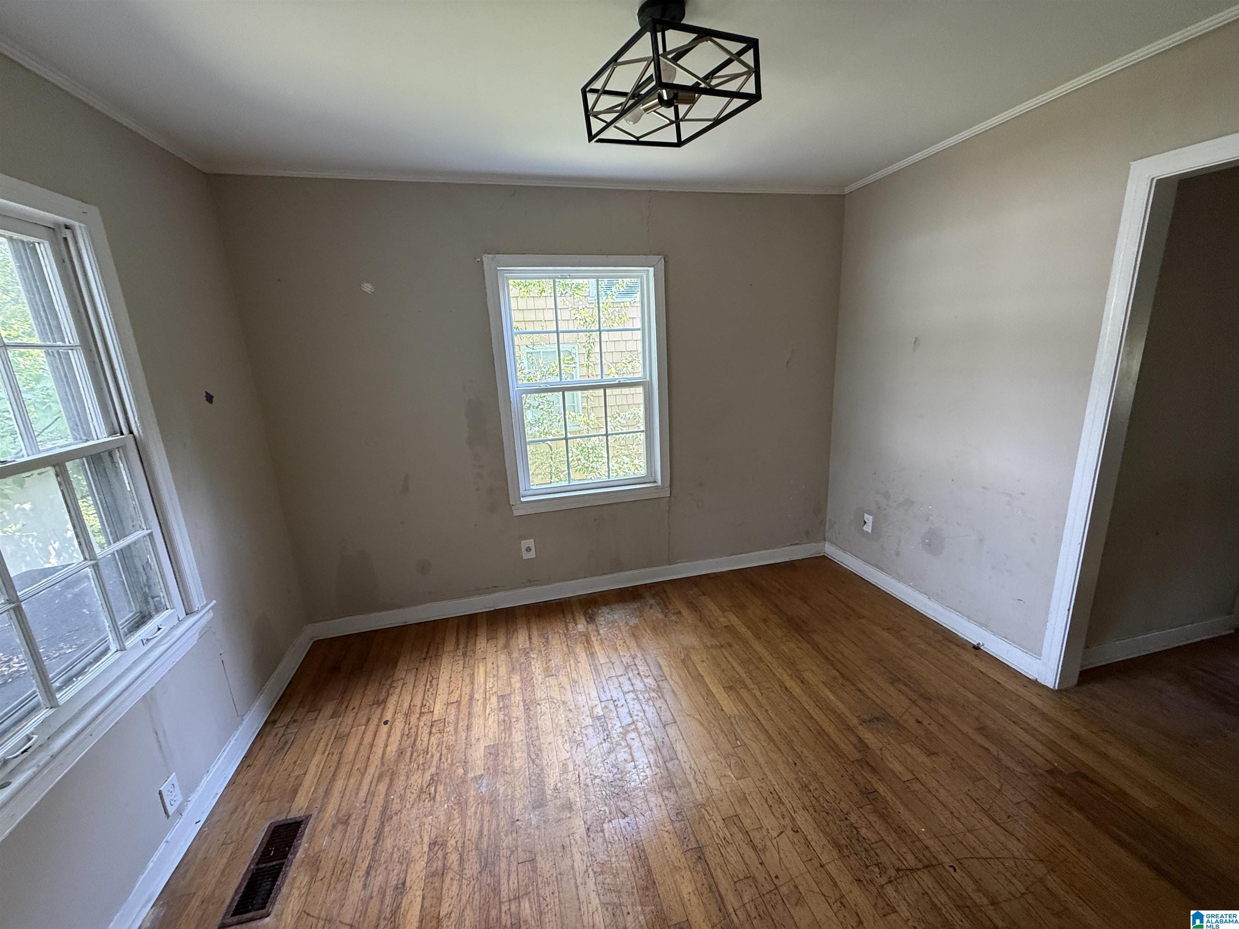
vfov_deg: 85.7
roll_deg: +2.3
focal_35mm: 14
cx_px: 620
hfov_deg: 102.1
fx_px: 501
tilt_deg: -13.5
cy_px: 464
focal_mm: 2.22
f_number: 2.2
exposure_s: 1/99
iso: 200
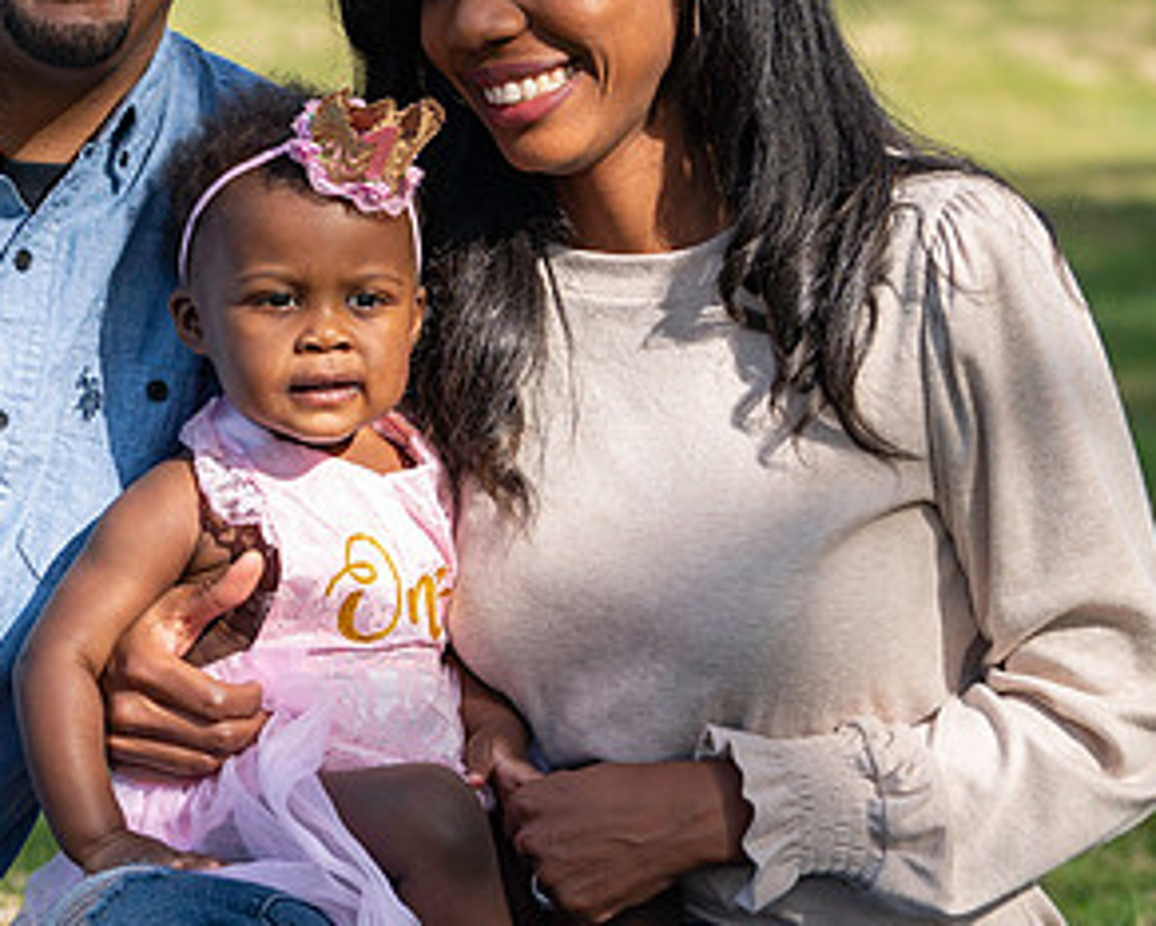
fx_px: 5852
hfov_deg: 11.2
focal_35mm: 171
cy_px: 437
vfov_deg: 9.0
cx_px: 232
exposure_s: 1/1250
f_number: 4
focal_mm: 70
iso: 250
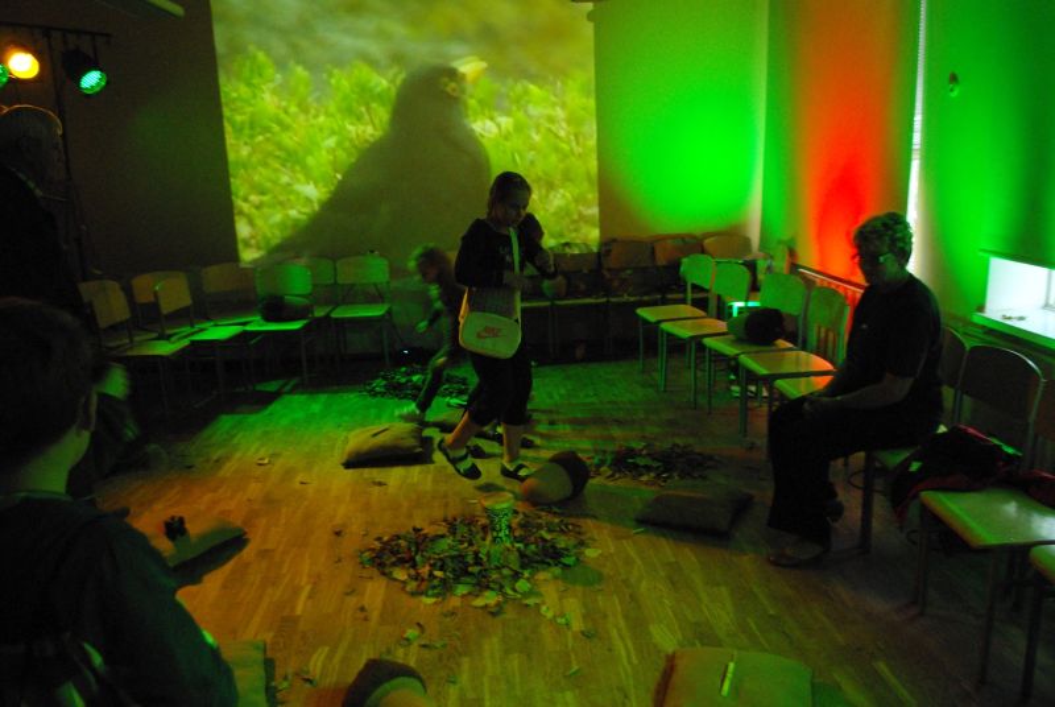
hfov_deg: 67.3
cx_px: 528
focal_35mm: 27
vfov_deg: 48.1
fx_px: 792
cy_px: 354
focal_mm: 18
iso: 1600
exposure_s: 1/45
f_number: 3.5
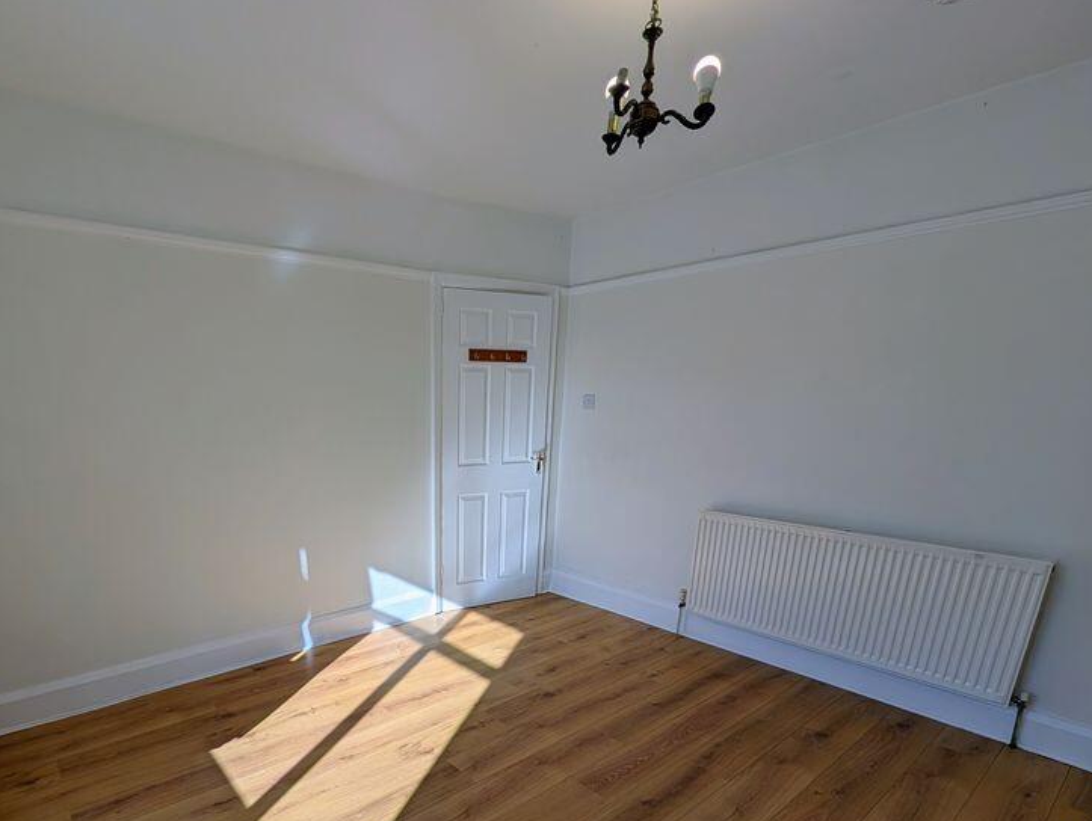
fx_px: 537
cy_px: 576
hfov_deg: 89.7
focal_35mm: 17
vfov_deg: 71.6
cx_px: 432
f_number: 1.7
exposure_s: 1/2088
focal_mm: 2.02
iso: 54
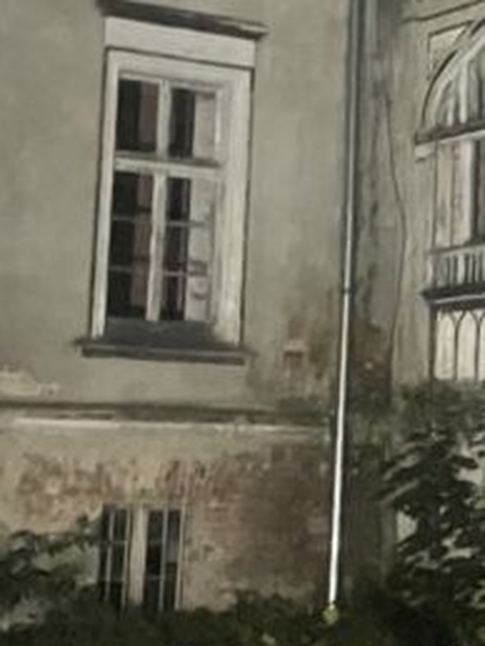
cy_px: 120
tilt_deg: +9.2
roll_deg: +0.0
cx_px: 635
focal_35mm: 103
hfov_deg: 13.8
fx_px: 1921
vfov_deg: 18.9
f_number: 1.6
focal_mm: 4.2
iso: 5000
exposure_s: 1/15
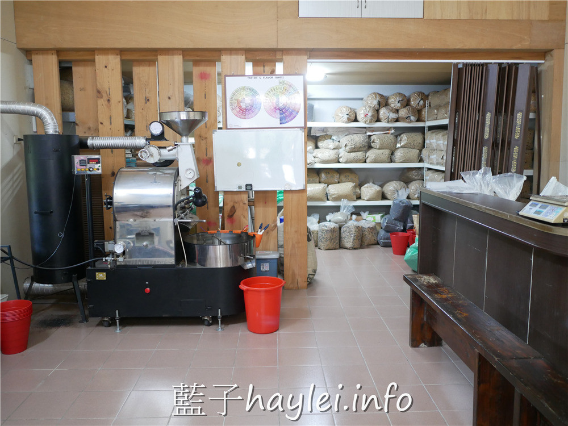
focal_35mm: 30
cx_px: 284
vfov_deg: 46.8
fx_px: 492
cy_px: 213
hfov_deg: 60.0
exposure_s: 1/60
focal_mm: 15
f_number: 1.7
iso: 1000
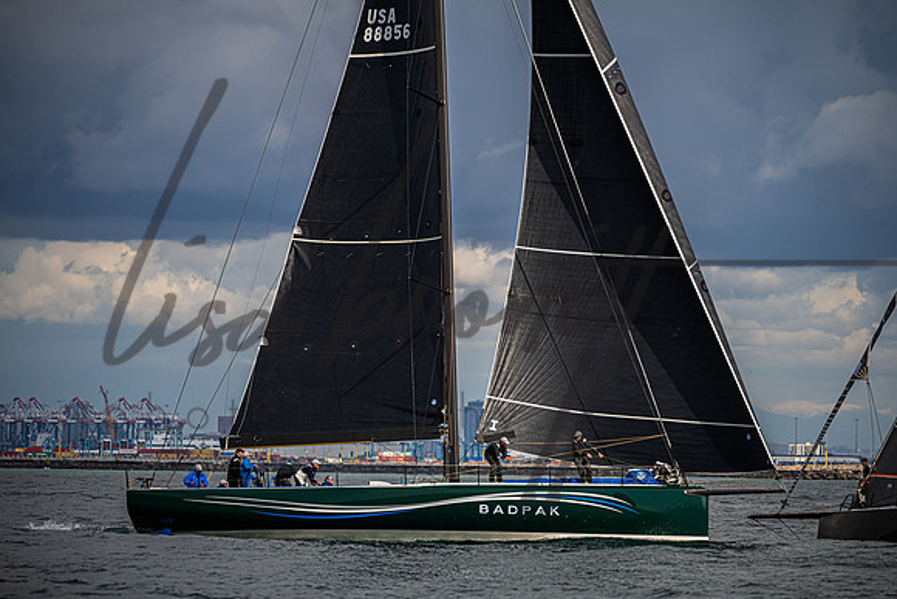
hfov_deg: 6.9
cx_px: 448
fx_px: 7476
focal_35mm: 300
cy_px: 300
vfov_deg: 4.6
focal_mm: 300
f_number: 5.6
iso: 400
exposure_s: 1/3200
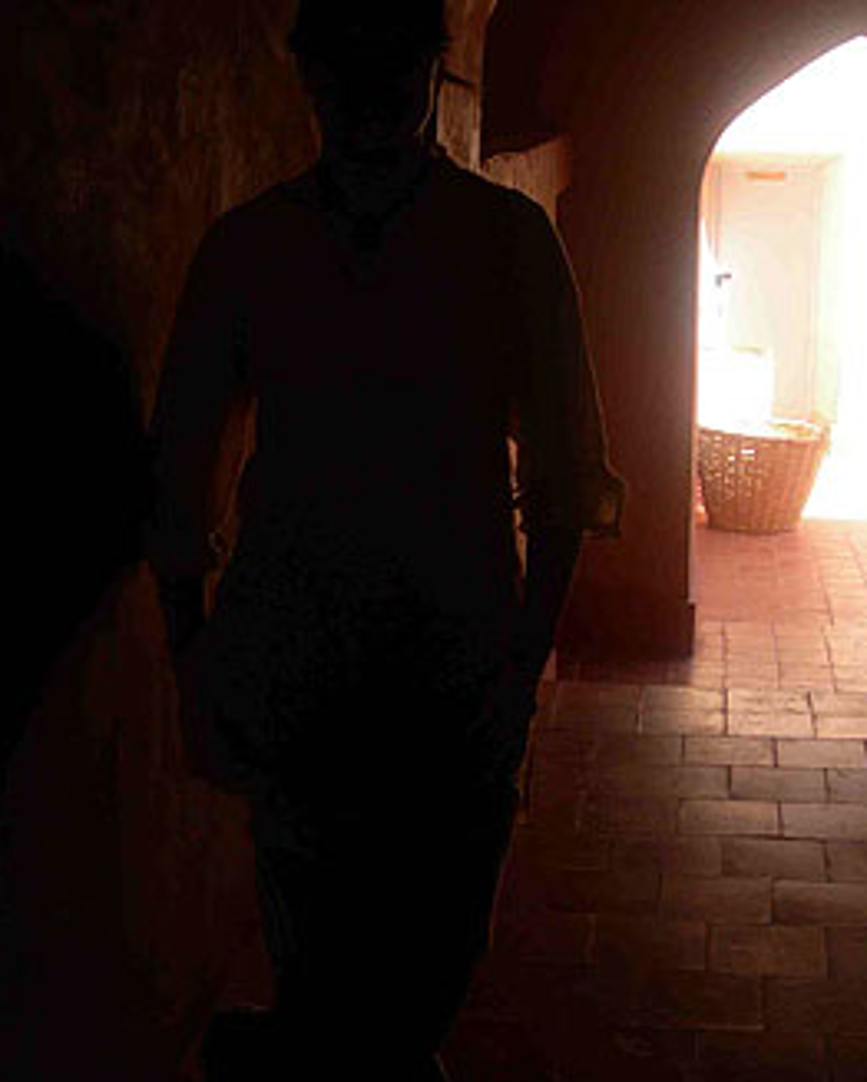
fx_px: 1891
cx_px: 556
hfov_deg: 25.7
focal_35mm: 59
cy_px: 516
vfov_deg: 31.9
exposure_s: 1/190
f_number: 2.8
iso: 50
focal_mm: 7.8
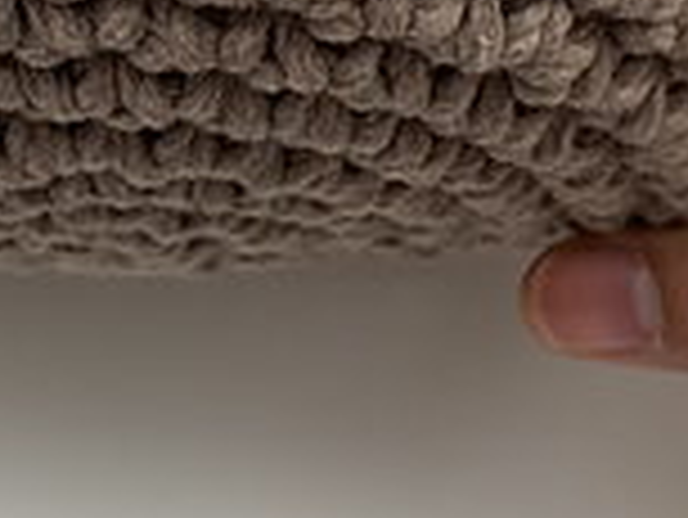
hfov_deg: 22.9
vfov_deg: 16.7
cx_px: 238
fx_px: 1691
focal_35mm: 85
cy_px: -92
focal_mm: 4.25
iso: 100
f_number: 1.8
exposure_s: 1/90
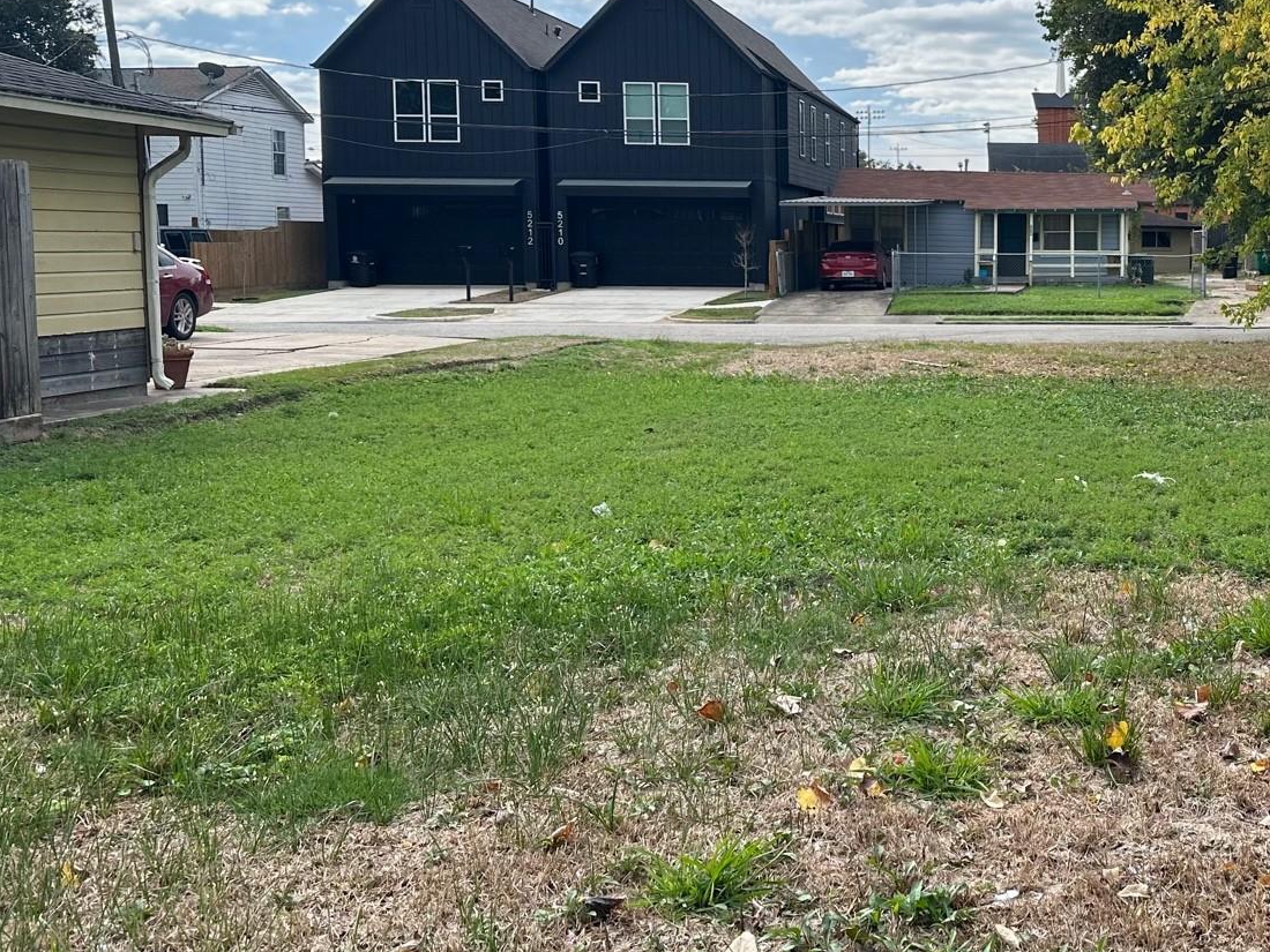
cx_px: 1067
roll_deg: -0.5
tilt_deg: -5.5
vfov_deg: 32.8
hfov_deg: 40.6
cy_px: 376
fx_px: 1614
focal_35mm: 44
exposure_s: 1/2299
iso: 80
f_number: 1.78
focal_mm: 6.86
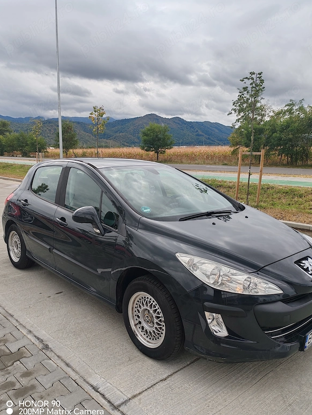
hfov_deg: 49.8
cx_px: 152
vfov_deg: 63.4
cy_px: 210
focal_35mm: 28
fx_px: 336
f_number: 1.9
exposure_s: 1/740
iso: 50
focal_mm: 6.12
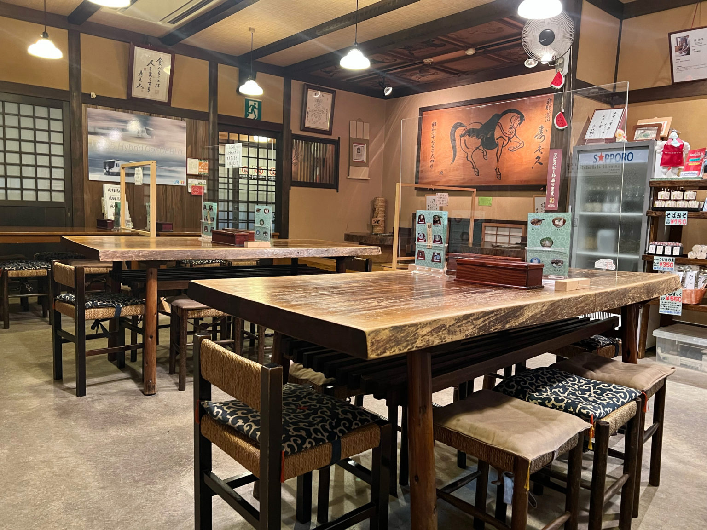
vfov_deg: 53.1
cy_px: 265
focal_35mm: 26
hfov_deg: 67.3
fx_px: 531
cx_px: 354
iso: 500
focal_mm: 5.7
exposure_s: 1/40
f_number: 1.5
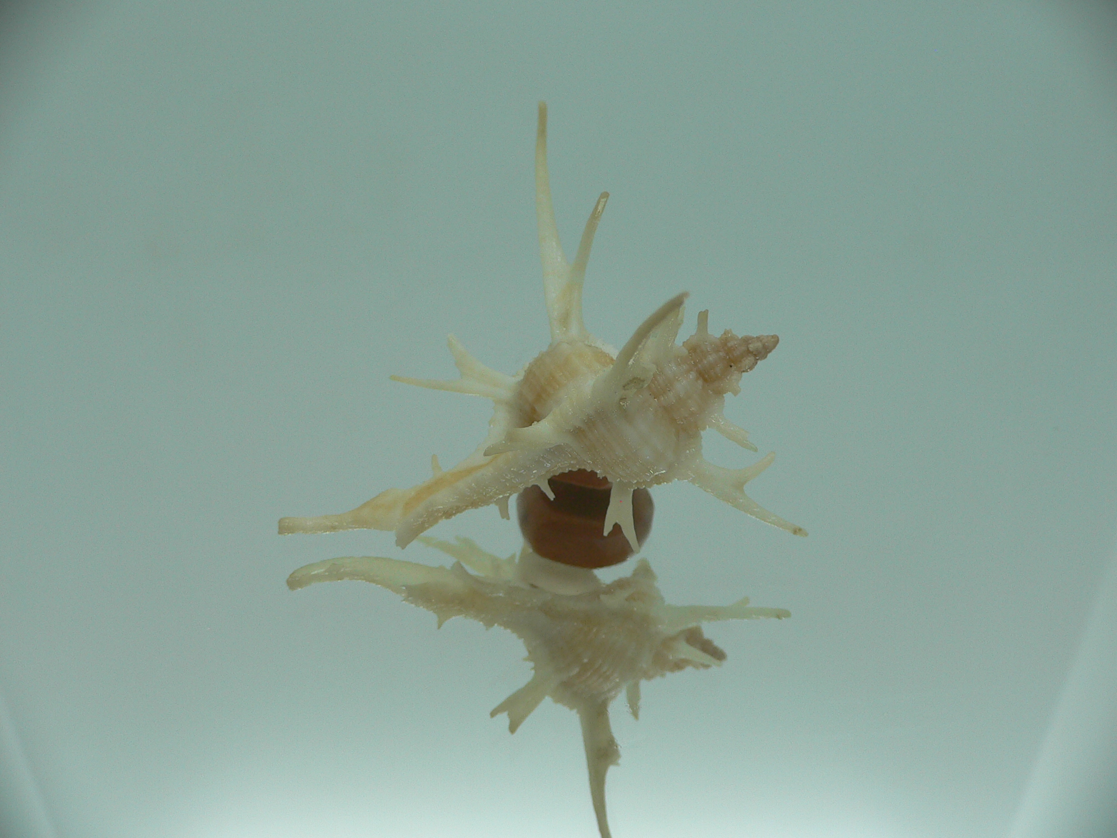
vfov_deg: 40.7
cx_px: 558
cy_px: 419
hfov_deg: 52.6
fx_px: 1129
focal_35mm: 35
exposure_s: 1/60
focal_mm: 4.6
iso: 80
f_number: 2.8
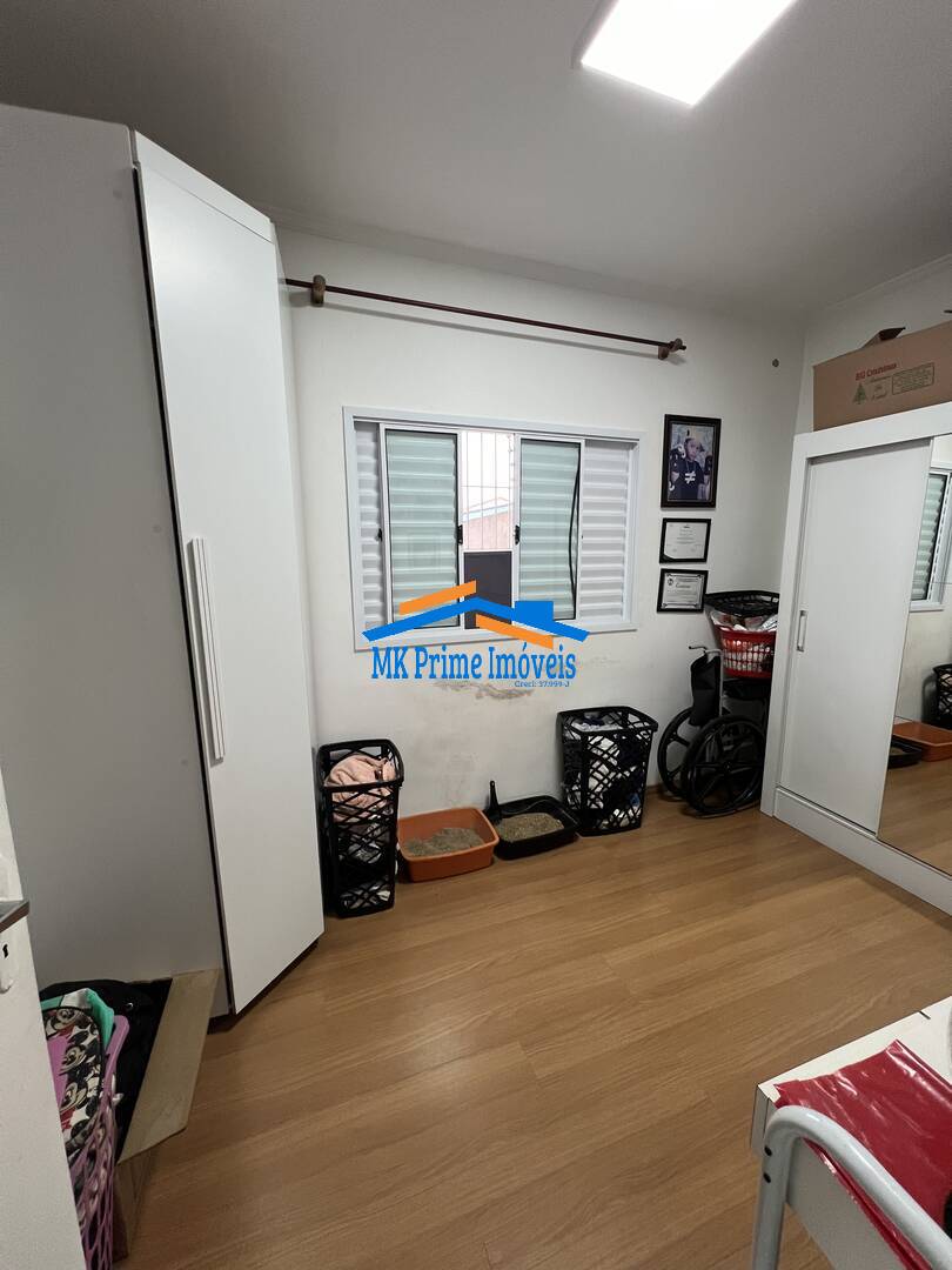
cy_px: 635
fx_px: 477
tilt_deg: -10.2
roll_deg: +0.6
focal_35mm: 13
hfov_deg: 89.9
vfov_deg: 106.2
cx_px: 476
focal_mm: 1.57
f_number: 1.8
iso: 200
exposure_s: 1/120
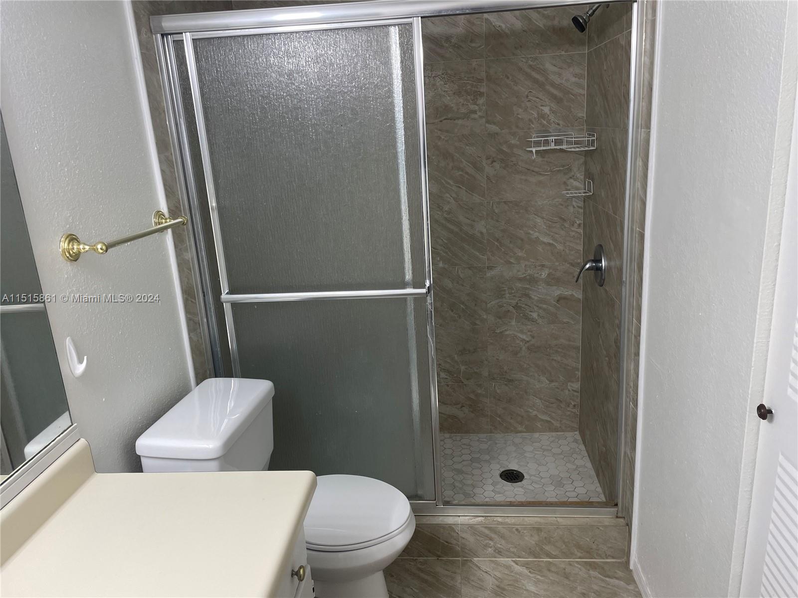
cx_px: 399
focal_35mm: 26
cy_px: 299
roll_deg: +2.7
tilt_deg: -16.1
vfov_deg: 53.1
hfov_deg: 67.3
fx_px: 599
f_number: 1.6
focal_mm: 4.2
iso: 80
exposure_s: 1/120
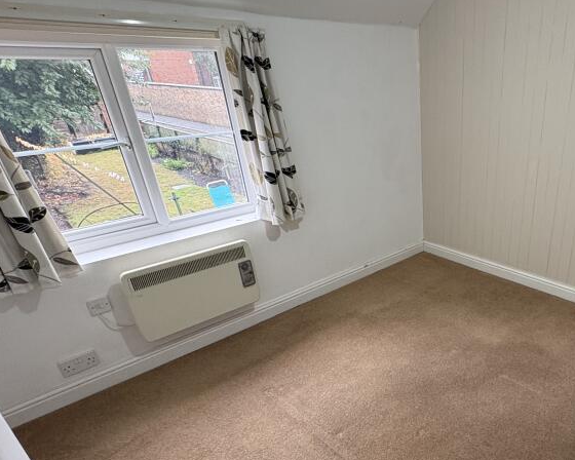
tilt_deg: -27.4
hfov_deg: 62.6
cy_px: 285
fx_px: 425
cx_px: 456
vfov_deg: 56.2
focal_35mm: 25
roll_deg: -1.4
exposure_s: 1/60
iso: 250
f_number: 2.2
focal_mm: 2.22
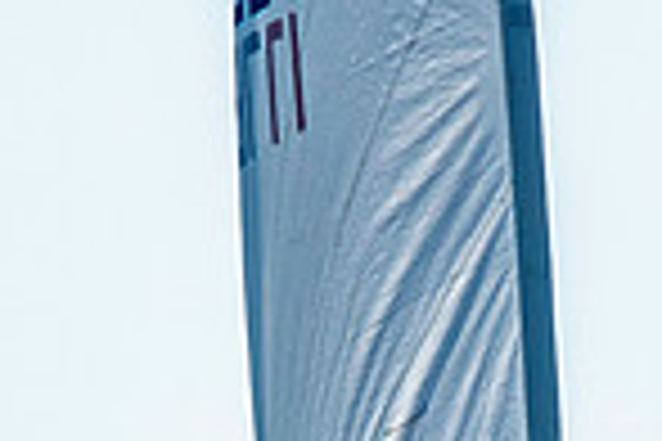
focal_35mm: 2666
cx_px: 608
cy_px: 970
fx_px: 49021
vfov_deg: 0.5
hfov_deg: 0.8
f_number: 5
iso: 400
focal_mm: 300
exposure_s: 1/5000
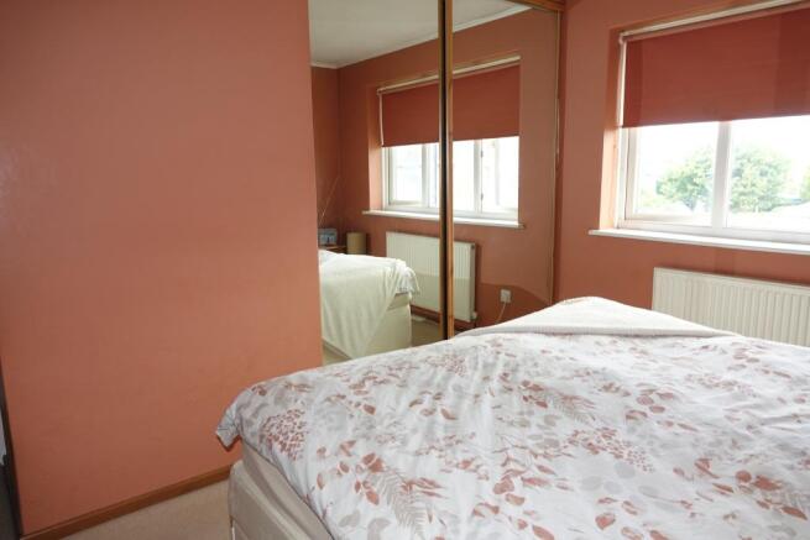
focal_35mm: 24
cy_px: 270
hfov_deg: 73.7
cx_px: 405
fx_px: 540
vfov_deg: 53.2
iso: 100
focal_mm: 8.8
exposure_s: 1/50
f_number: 2.5
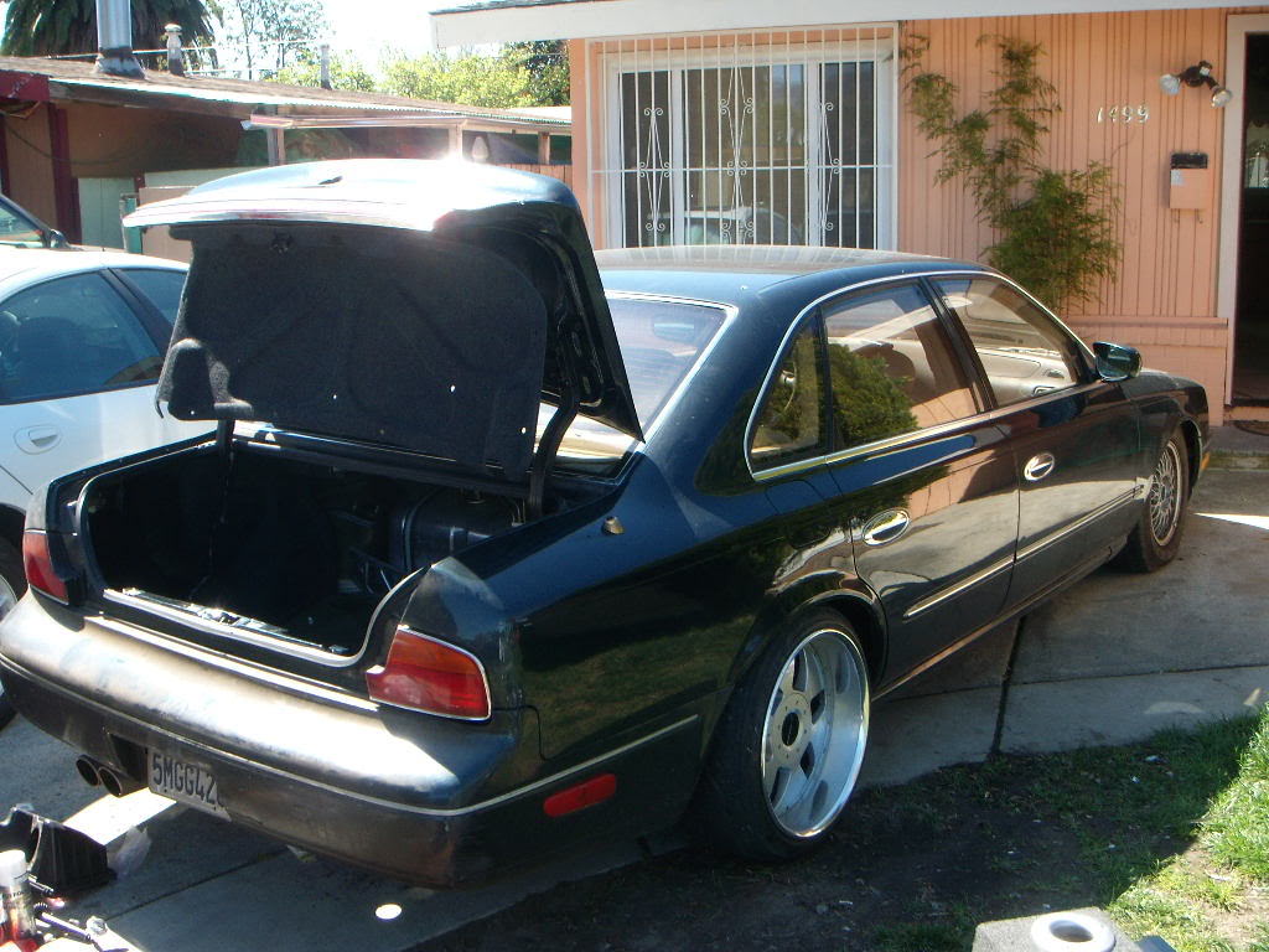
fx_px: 1393
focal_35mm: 38
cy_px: 476
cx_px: 634
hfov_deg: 49.0
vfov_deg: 37.7
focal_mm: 6.4
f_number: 5.7
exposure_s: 1/98
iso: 64
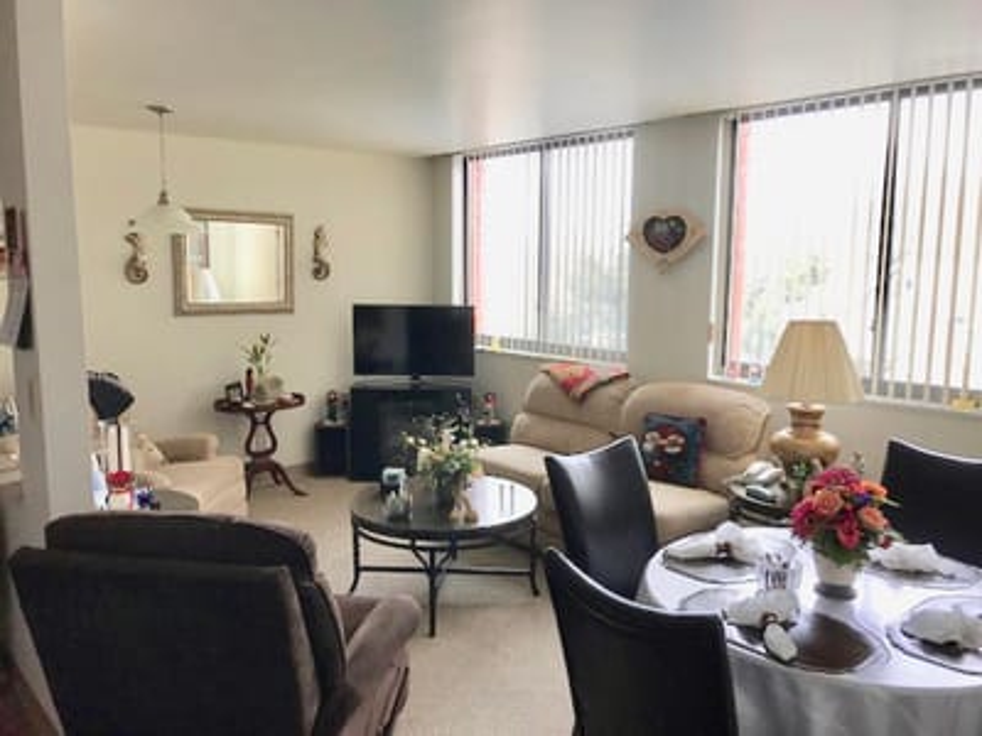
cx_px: 491
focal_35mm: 28
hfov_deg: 63.4
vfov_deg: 49.7
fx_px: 794
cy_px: 368
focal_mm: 3.99
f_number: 1.8
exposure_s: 1/60
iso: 32
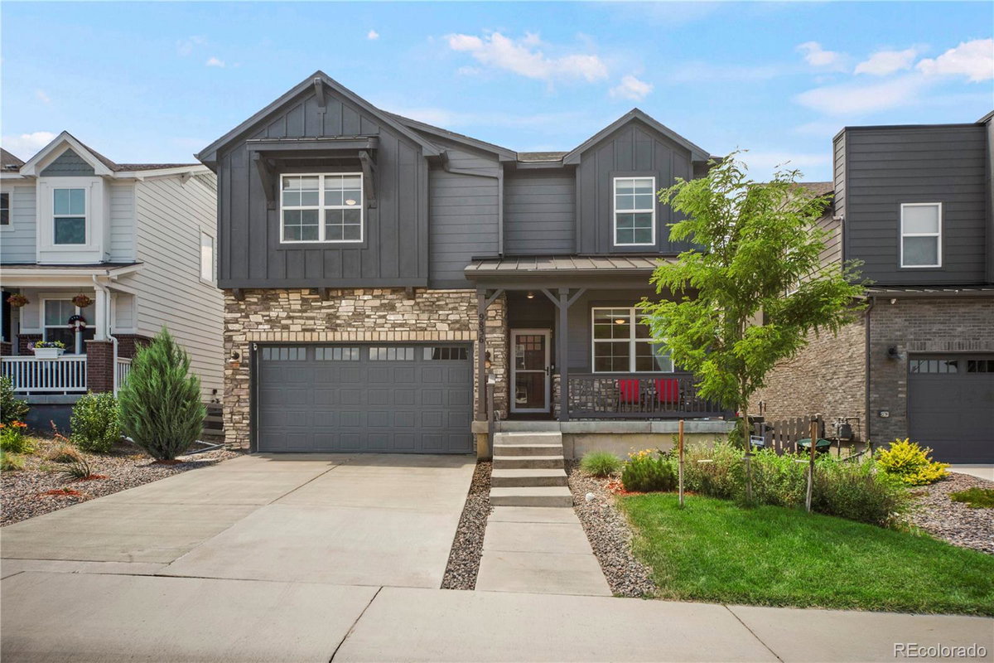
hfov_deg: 73.7
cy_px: 332
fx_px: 663
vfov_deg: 53.1
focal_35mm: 24
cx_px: 497
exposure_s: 1/320
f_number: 8
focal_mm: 24
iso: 100
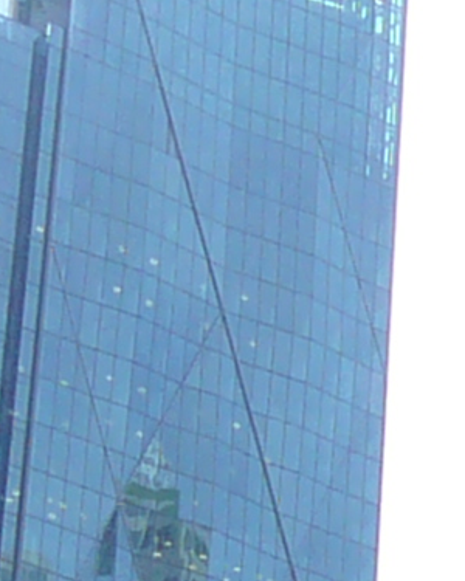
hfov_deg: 6.5
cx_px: 770
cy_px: 1410
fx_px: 4008
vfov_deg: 7.7
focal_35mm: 233
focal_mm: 5.2
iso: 80
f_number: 2.8
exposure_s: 1/800
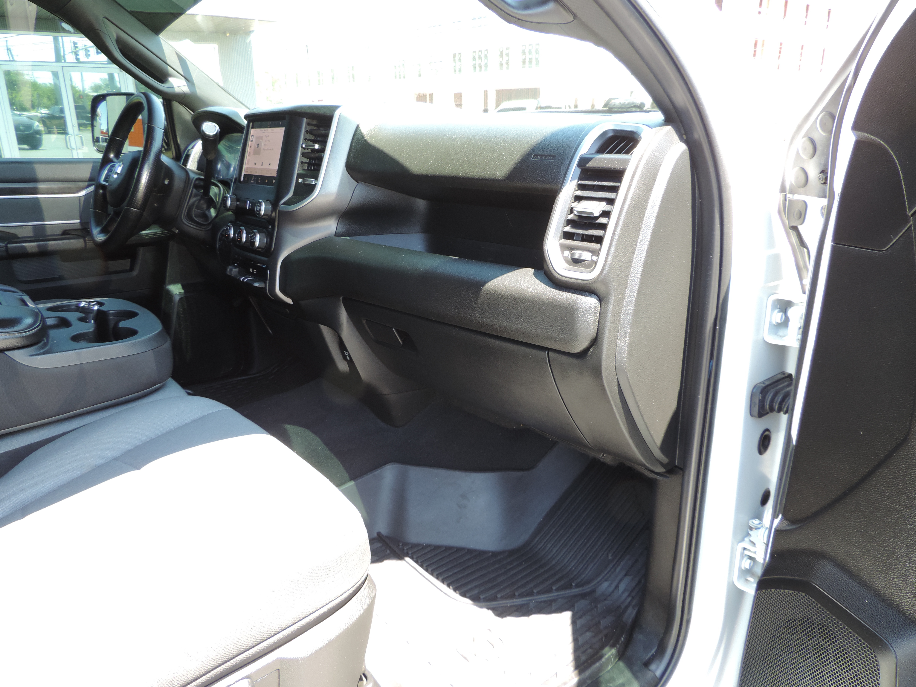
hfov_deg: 71.6
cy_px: 344
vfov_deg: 56.8
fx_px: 635
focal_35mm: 24
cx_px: 458
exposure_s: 1/40
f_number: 3
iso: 80
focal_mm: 4.3
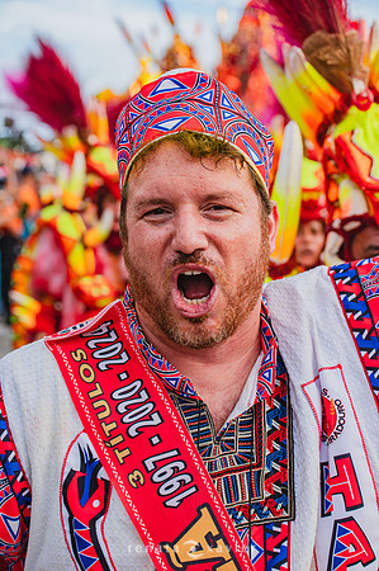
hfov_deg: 19.4
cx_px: 190
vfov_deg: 28.9
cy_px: 286
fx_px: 1108
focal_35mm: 70
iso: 640
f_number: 5.6
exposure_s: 1/1600
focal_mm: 70
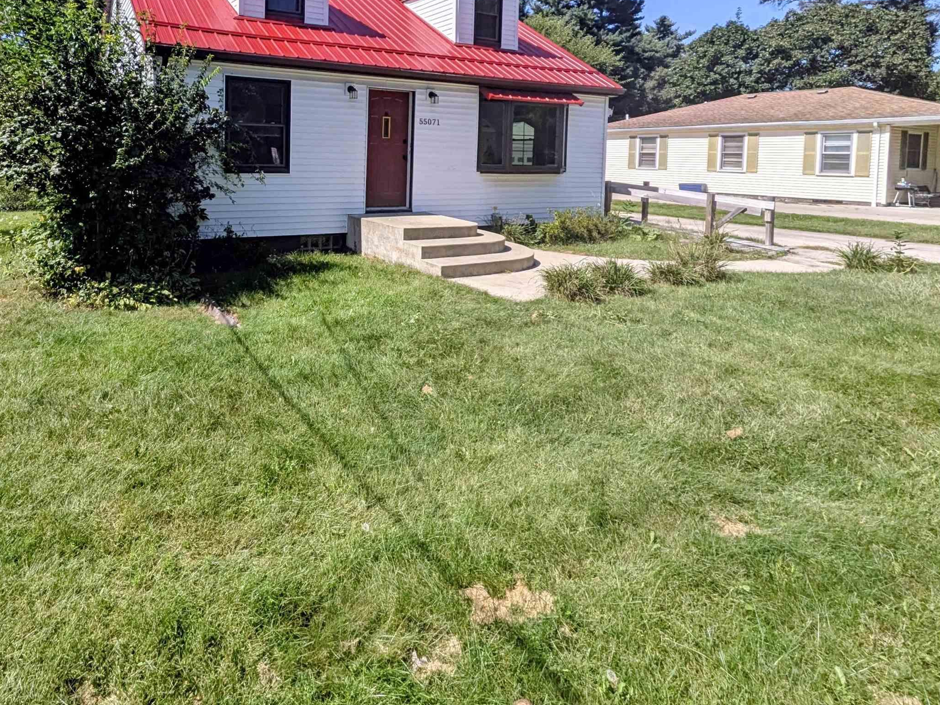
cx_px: 300
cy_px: 185
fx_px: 570
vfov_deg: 60.3
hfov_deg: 76.0
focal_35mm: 21
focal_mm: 1.85
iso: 52
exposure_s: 1/2469
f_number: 2.2
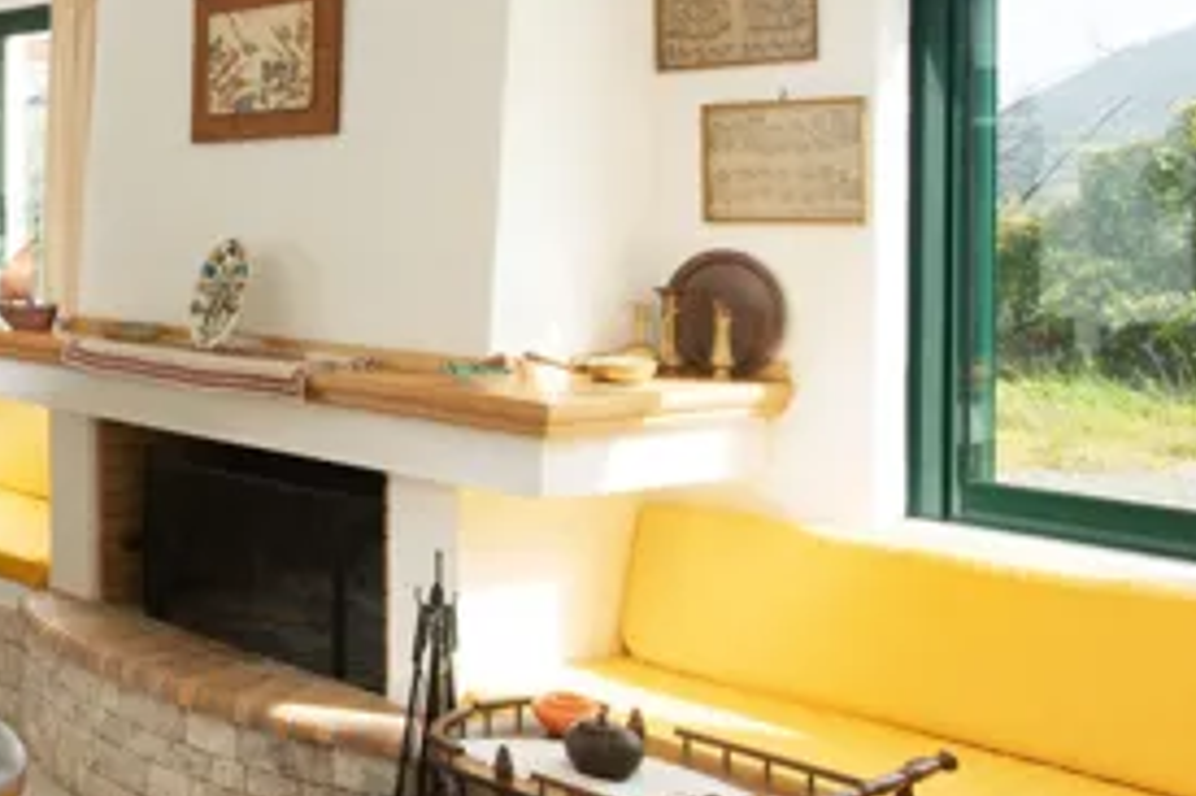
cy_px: 391
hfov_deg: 36.4
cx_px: -35
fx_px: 1594
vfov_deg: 28.0
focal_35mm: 48
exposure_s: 1/25
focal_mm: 22
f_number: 13
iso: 500
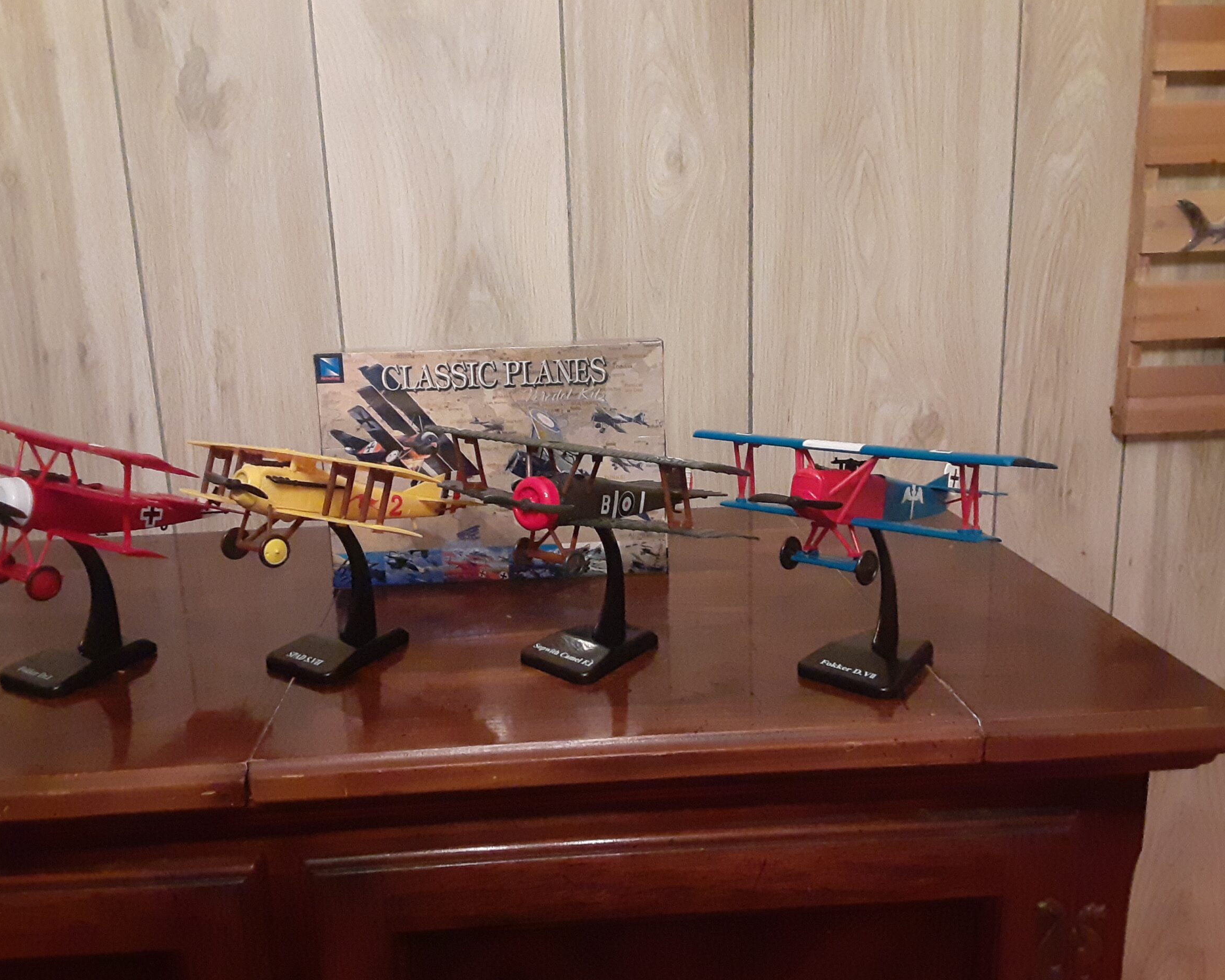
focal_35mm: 29
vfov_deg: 50.0
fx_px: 1051
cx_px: 571
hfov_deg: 60.4
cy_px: 486
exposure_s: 1/24
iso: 508
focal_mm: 2.91
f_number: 1.9
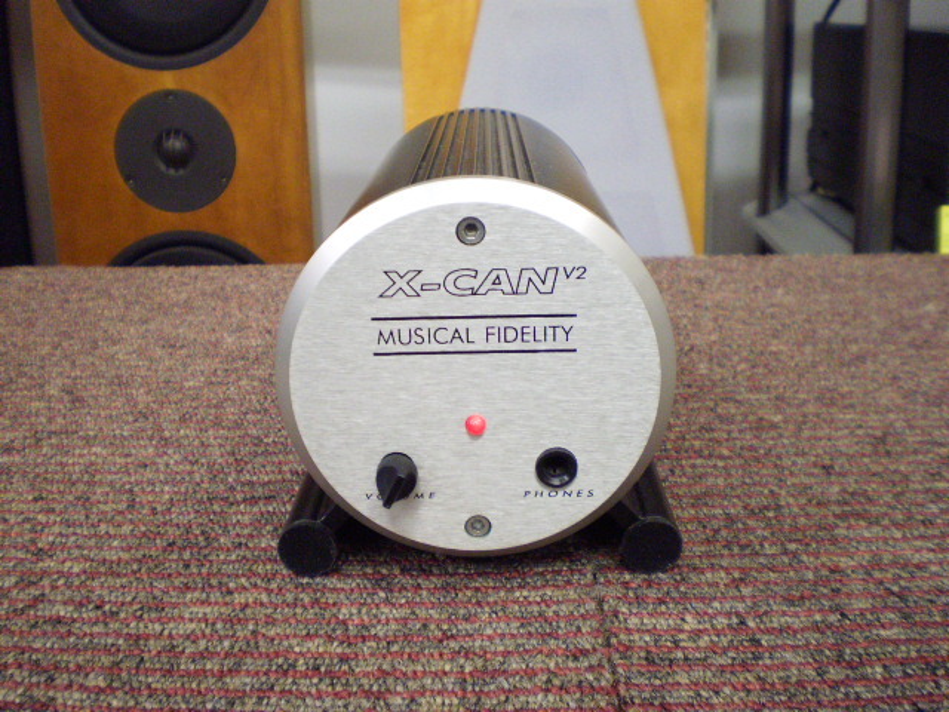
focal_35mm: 36
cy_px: 356
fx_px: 987
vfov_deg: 39.7
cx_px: 474
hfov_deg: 51.4
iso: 400
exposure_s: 1/30
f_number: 3.1
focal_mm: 6.3
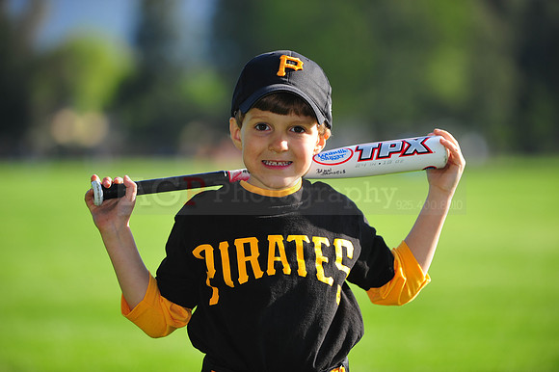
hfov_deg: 10.3
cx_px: 280
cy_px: 186
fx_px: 3104
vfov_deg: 6.9
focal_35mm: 200
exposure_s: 1/800
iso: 200
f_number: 4
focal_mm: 200
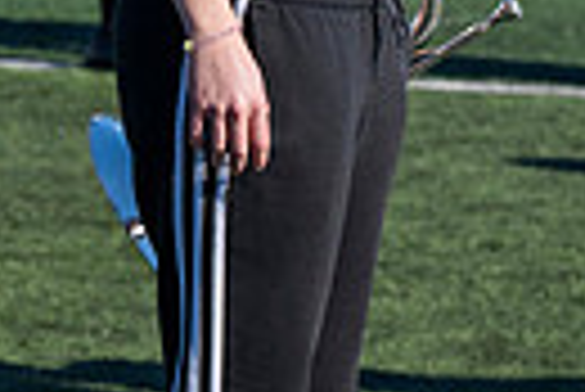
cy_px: -358
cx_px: 315
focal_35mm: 313
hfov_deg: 6.6
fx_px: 5092
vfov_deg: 4.4
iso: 250
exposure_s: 1/2000
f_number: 5
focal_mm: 70
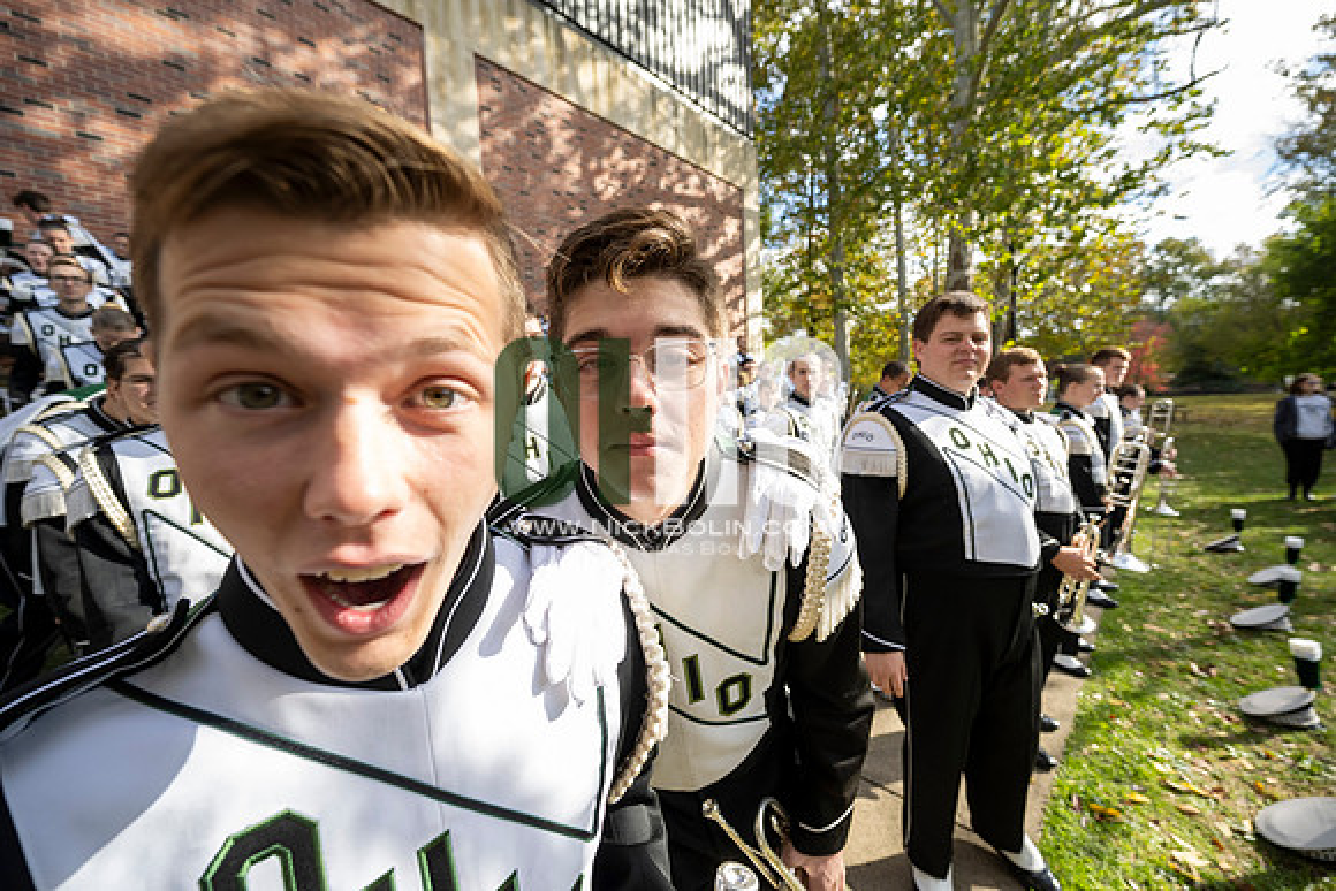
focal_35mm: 14
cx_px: 668
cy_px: 446
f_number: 4.5
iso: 320
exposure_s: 1/500
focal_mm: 14
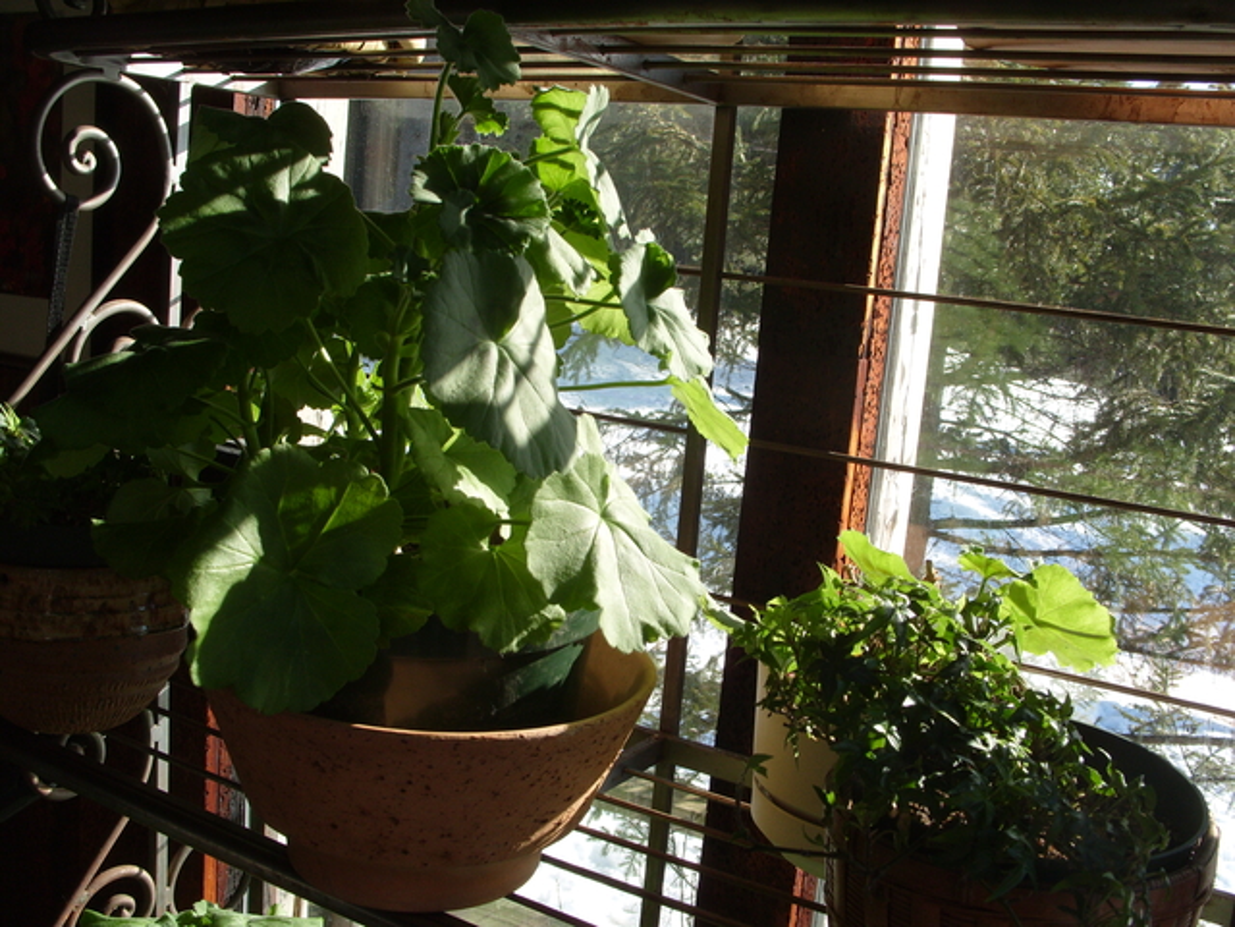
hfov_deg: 52.6
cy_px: 464
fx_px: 1249
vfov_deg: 40.7
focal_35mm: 35
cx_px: 618
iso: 80
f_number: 5.3
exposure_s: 1/250
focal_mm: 7.8
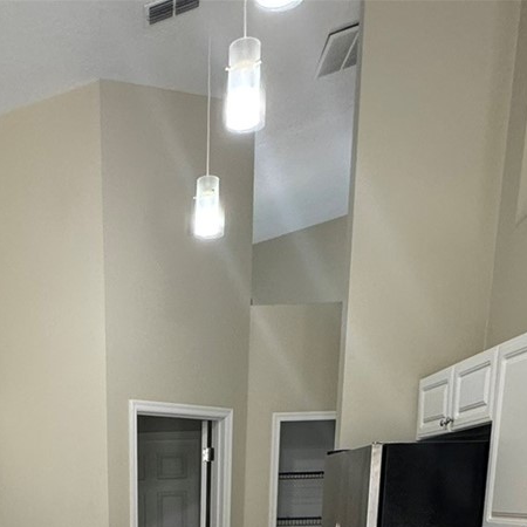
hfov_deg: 36.7
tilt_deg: -15.2
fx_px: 758
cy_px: 701
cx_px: 90
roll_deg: +1.9
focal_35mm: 44
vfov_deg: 29.8
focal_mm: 2.22
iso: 160
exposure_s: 1/60
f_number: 2.2
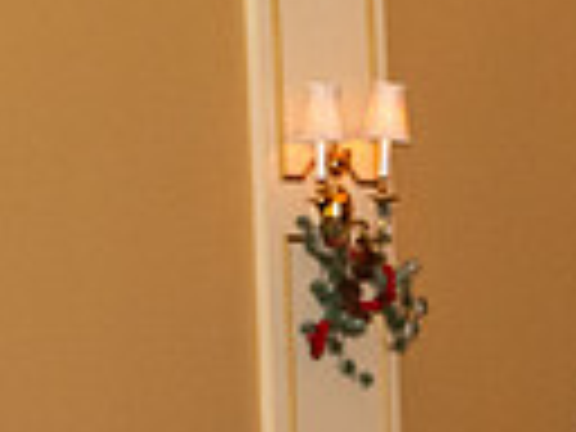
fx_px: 4276
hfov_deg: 7.6
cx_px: 796
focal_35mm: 257
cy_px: 799
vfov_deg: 5.7
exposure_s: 1/125
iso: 2500
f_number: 3.6
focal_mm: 39
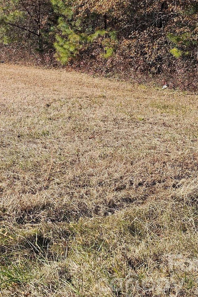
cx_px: -42
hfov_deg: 24.4
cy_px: 78
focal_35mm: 50
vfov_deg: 38.7
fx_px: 413
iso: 10
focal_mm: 6.3
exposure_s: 1/437
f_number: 1.7
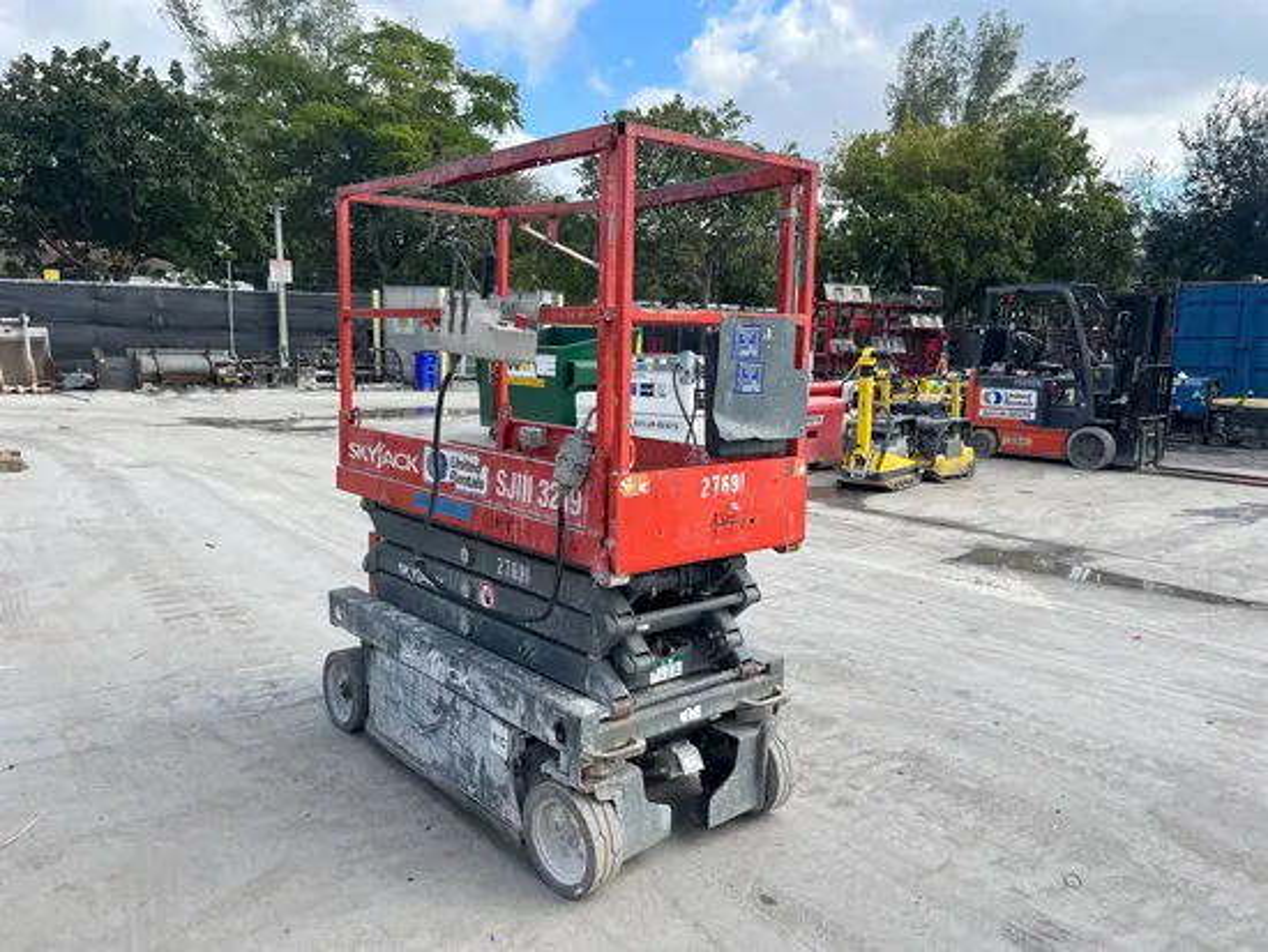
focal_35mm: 26
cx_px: 634
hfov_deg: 67.3
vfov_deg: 53.1
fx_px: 953
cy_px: 476
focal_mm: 5.1
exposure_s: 1/1721
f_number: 1.6
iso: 50
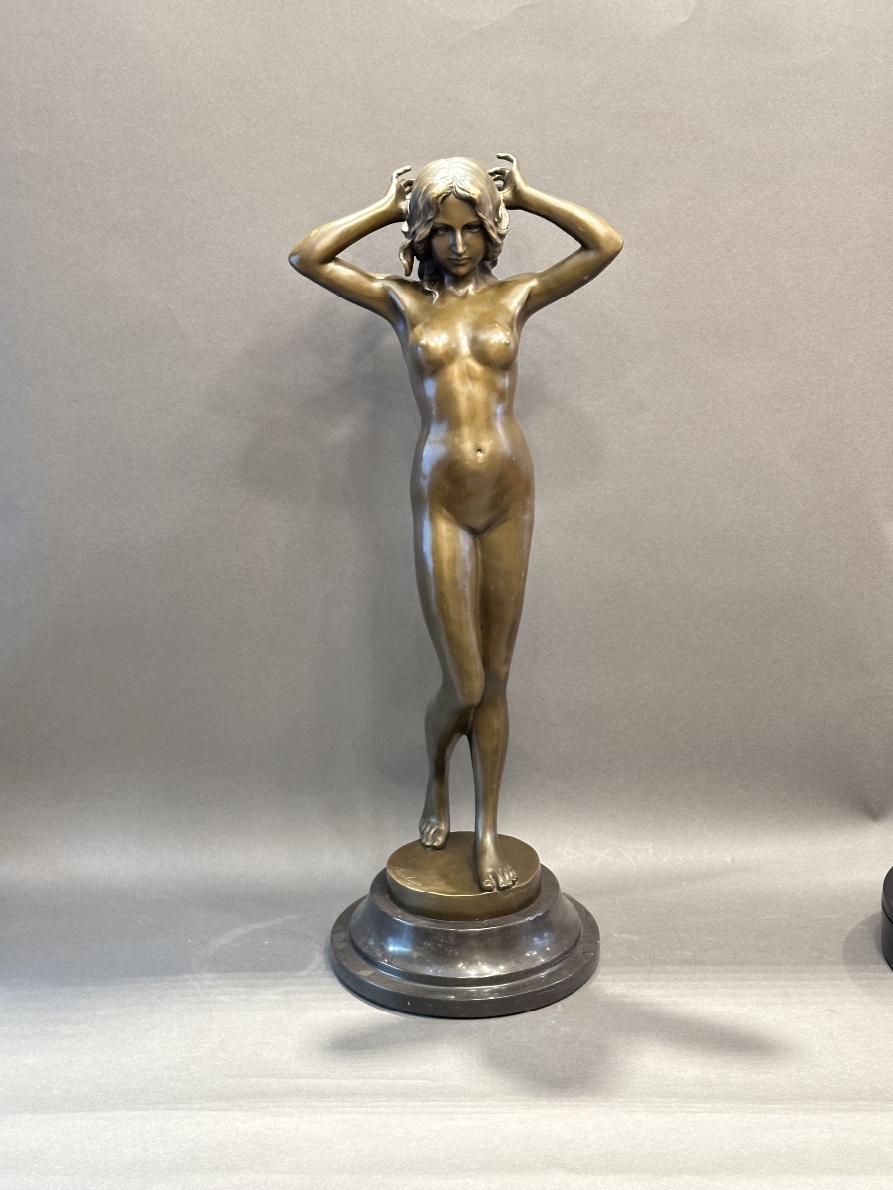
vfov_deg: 39.7
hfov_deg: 30.3
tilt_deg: -15.5
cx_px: 446
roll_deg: +0.7
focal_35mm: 48
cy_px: 595
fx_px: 1651
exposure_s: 1/33
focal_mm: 6.86
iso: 160
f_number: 1.78
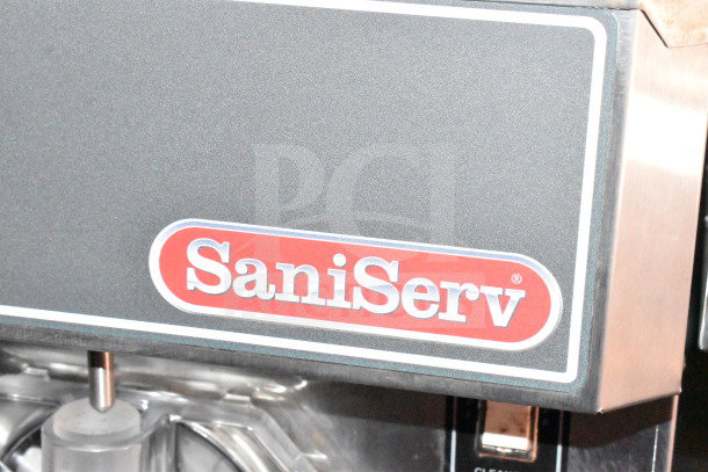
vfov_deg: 16.6
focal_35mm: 82
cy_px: 236
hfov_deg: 24.6
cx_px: 354
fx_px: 1623
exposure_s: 1/100
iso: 20000
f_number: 11
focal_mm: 55
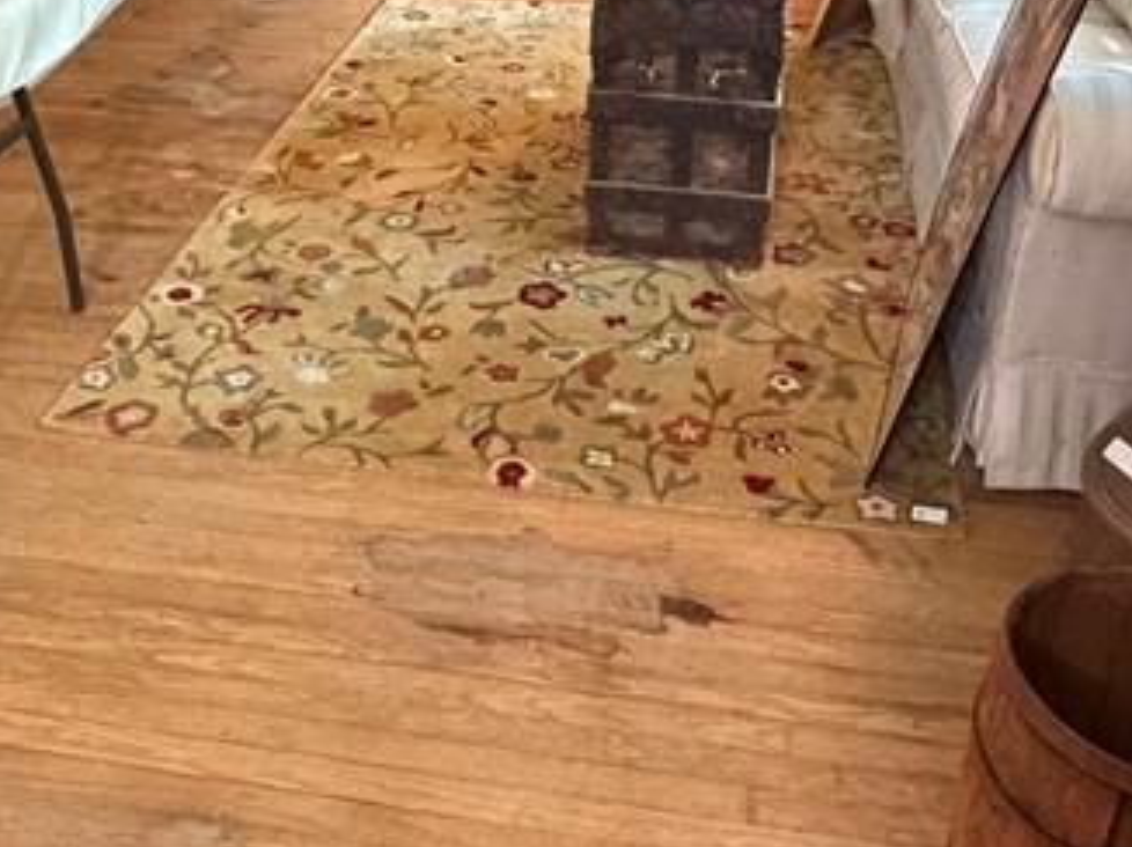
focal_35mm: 44
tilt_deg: -26.3
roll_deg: +1.2
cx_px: 469
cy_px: 194
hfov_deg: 42.8
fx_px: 1438
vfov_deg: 32.1
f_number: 2.2
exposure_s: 1/40
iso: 1000
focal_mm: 2.22
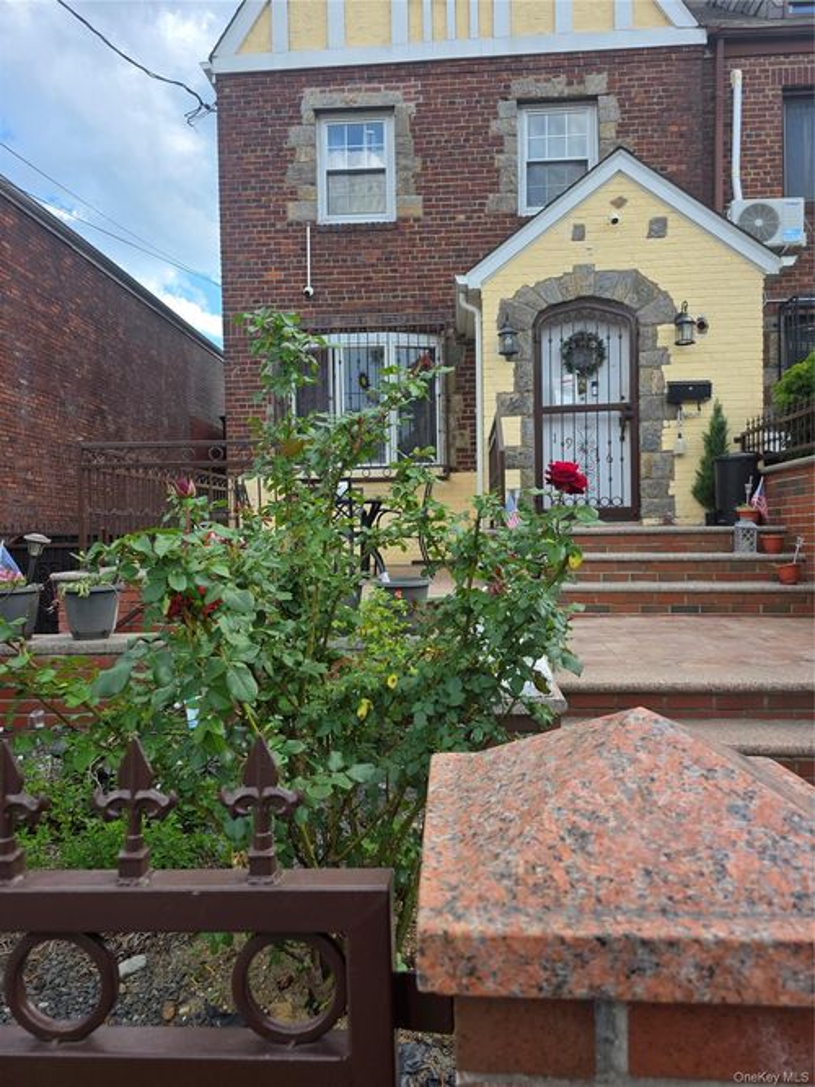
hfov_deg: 58.9
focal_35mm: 23
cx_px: 408
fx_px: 722
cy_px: 544
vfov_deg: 73.9
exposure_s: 1/1789
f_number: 1.7
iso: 80
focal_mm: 6.3
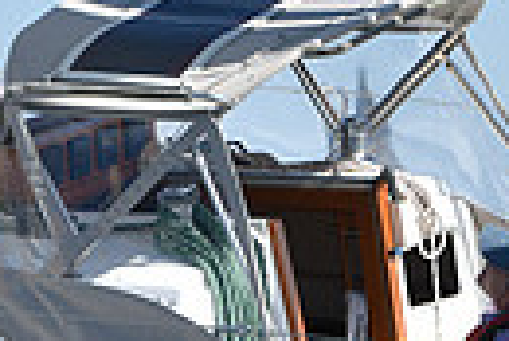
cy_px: 437
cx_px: 388
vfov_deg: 2.3
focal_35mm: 602
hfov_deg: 3.4
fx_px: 8521
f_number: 7.1
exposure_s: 1/1250
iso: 250
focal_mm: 135
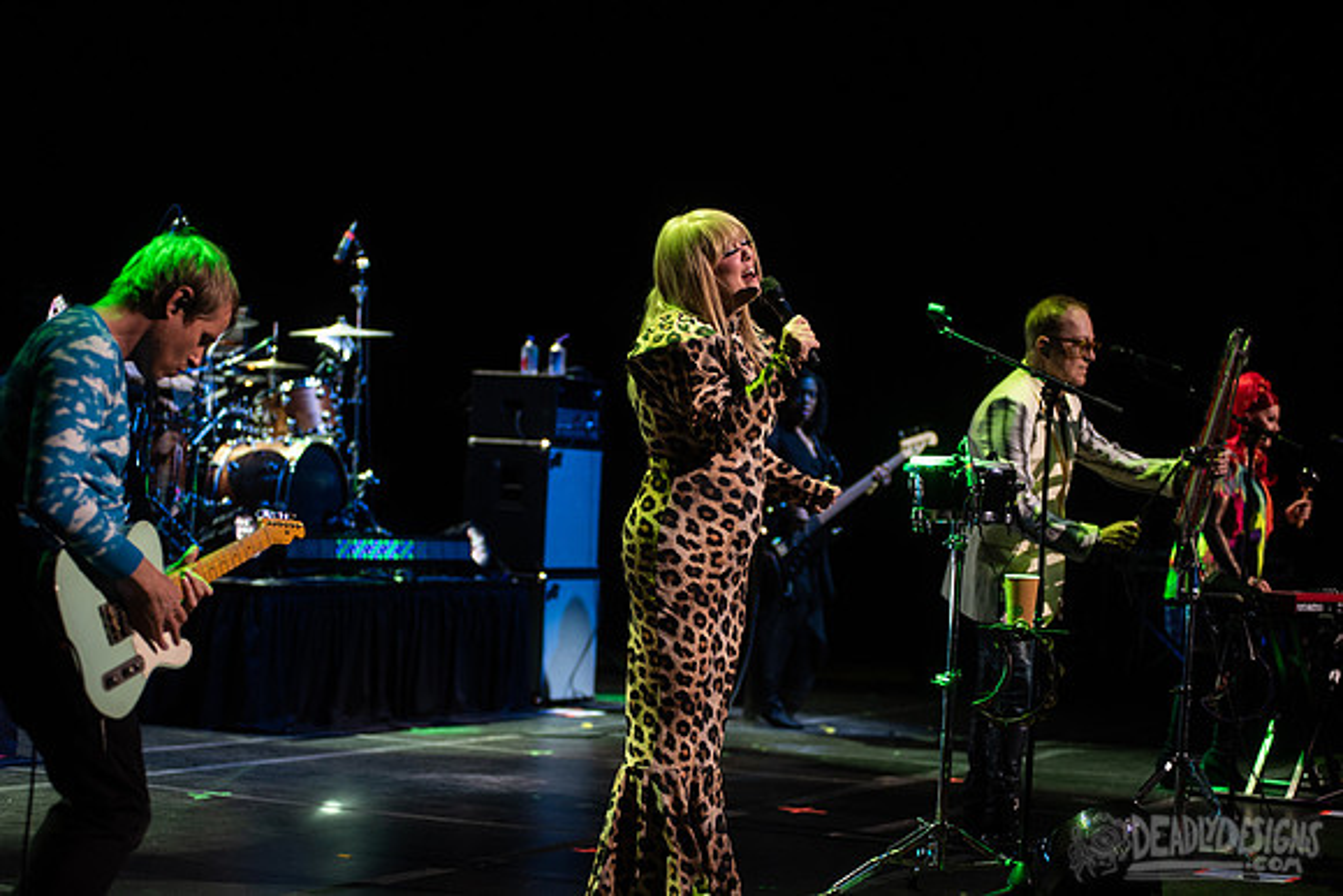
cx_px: 672
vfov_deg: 17.1
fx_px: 2985
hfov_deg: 25.4
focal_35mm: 80
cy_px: 448
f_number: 3.2
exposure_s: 1/640
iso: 1250
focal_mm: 80
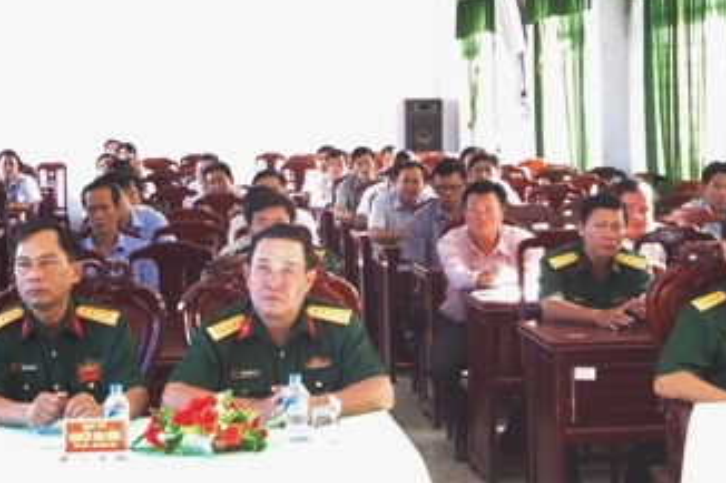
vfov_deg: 17.6
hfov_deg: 26.0
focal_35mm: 77
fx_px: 1557
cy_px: 137
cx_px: 200
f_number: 7.1
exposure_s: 1/40
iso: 3200
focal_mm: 21
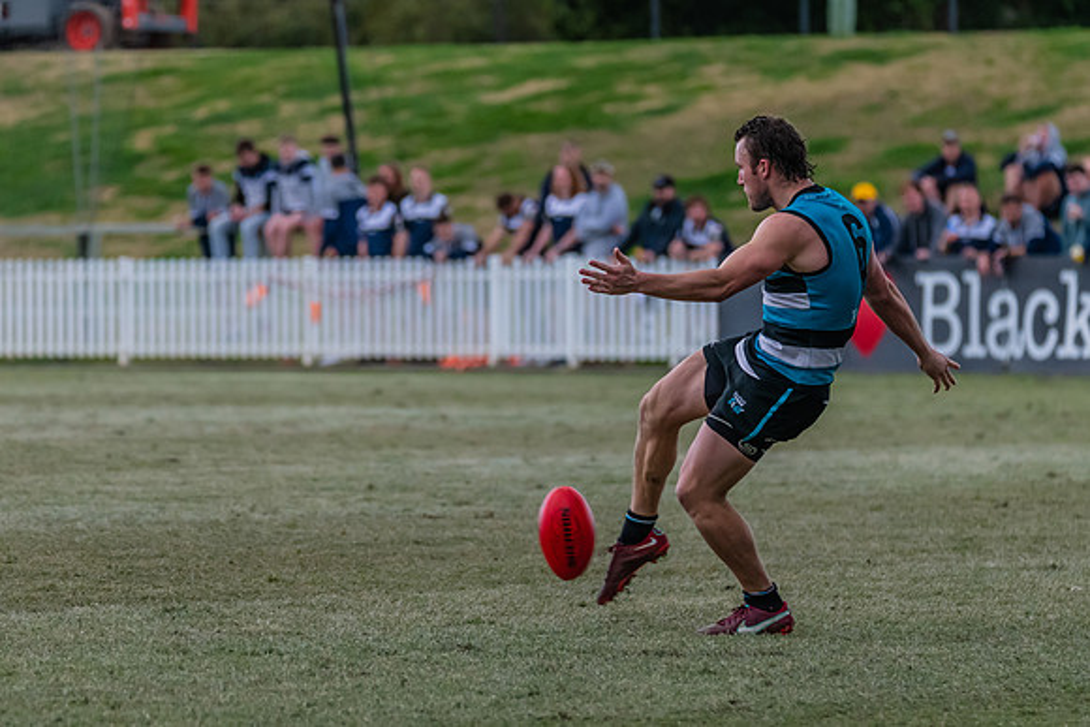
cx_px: 541
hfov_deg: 5.6
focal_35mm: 365
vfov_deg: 3.8
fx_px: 11047
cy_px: 385
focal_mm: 280
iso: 2200
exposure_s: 1/1600
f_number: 5.6
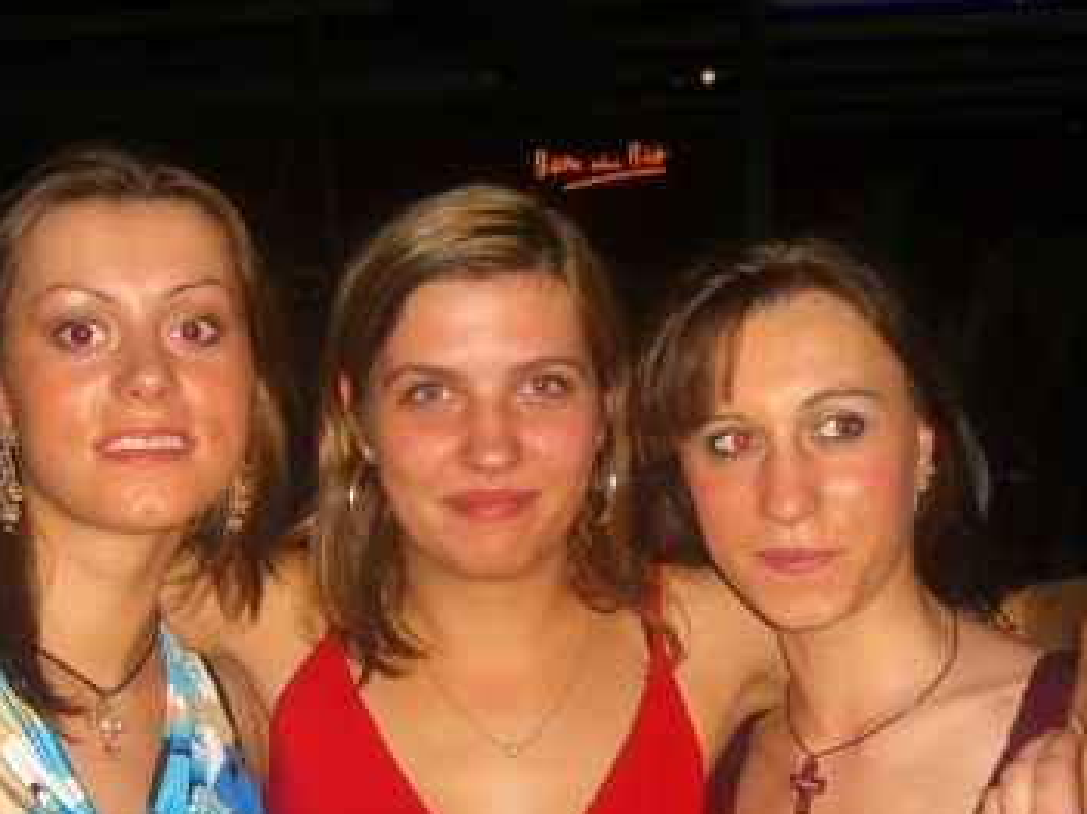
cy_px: 638
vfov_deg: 22.3
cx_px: 505
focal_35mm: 65
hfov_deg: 29.8
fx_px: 2040
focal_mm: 7.9
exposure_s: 1/60
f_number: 2.8
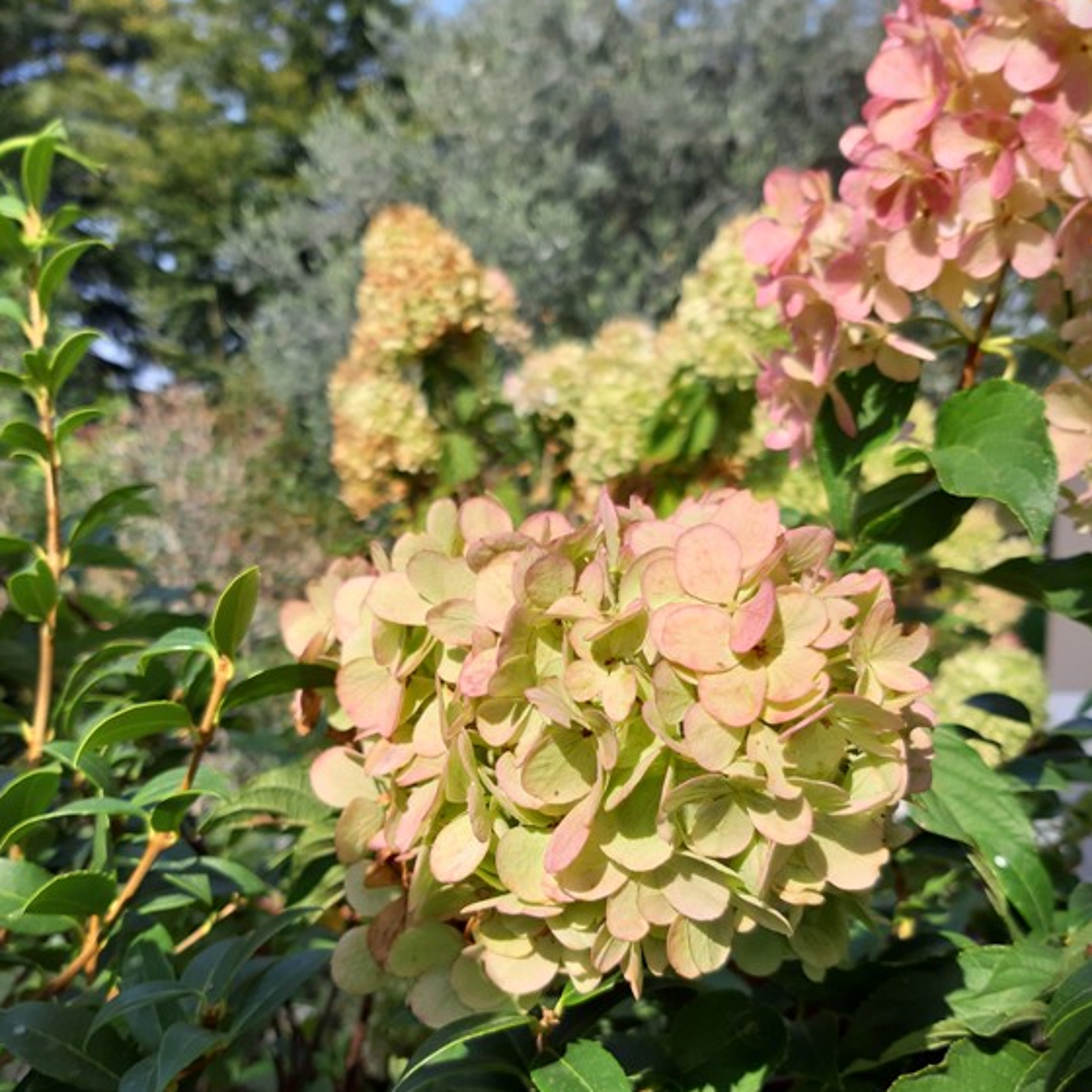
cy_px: 647
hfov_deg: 51.1
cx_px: 545
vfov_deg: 50.8
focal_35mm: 32
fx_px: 1142
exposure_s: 1/923
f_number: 1.7
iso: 40
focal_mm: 3.93
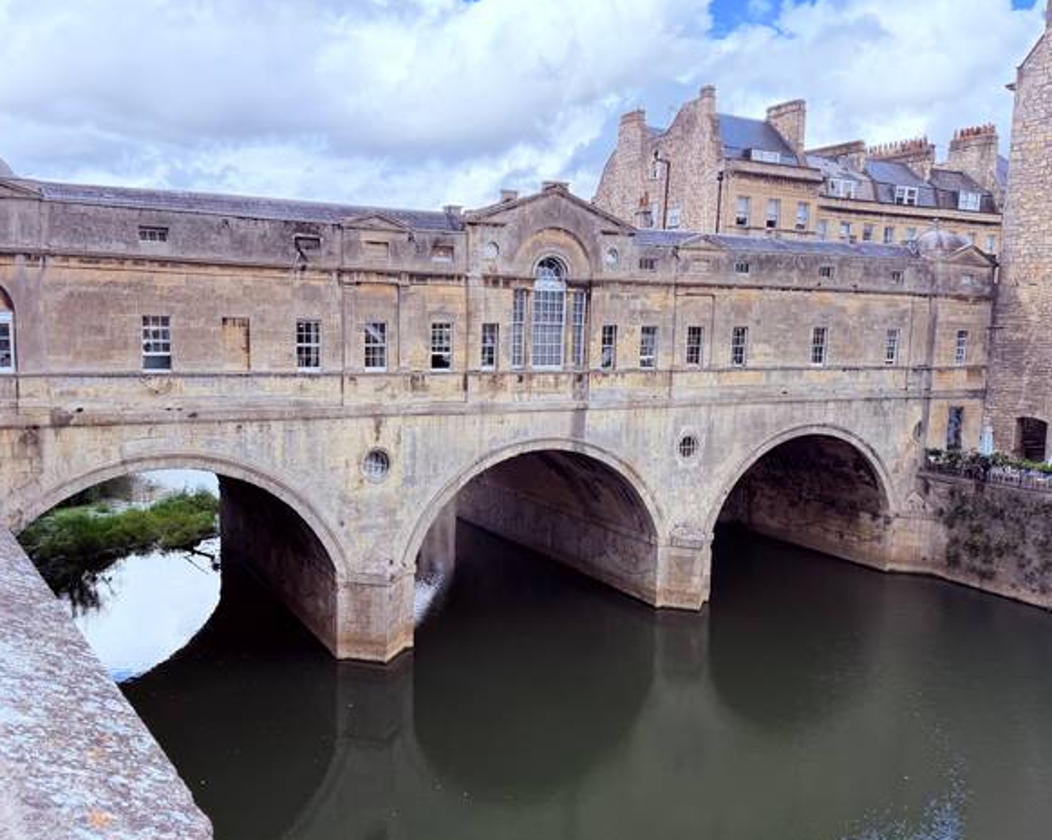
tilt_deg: -8.3
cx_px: 488
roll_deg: -0.3
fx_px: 902
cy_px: 426
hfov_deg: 60.4
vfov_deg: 49.9
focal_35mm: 29
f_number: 1.78
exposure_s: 1/822
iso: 100
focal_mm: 6.76
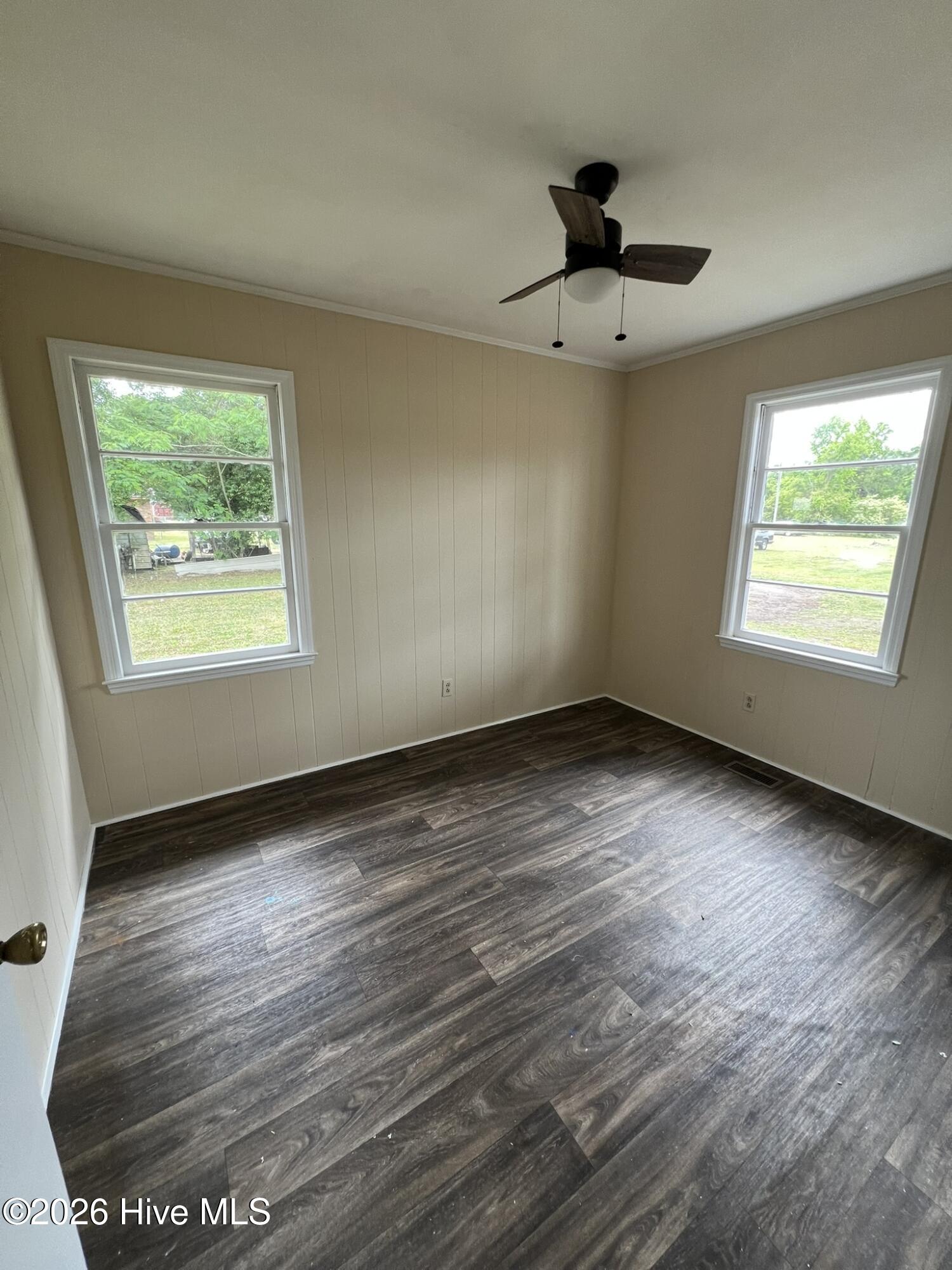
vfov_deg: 106.2
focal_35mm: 13
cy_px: 635
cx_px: 476
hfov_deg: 89.9
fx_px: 477
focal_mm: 1.57
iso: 64
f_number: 1.8
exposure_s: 1/99
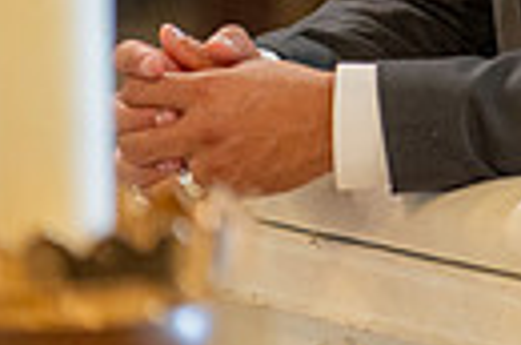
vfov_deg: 1.5
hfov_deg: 2.3
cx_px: 926
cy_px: -259
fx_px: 12921
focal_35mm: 895
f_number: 2.8
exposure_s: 1/100
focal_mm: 200
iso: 1000
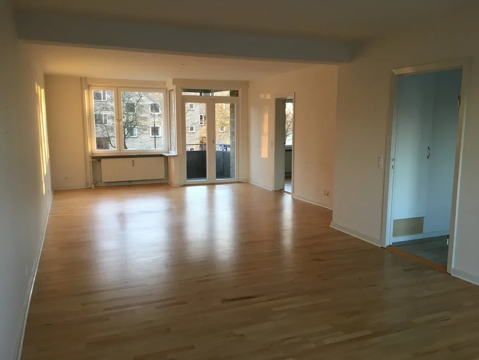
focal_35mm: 29
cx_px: 240
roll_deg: +0.6
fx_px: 401
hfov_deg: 61.7
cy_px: 180
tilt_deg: -7.0
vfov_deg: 48.2
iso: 64
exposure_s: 1/33
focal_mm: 4.15
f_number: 2.2
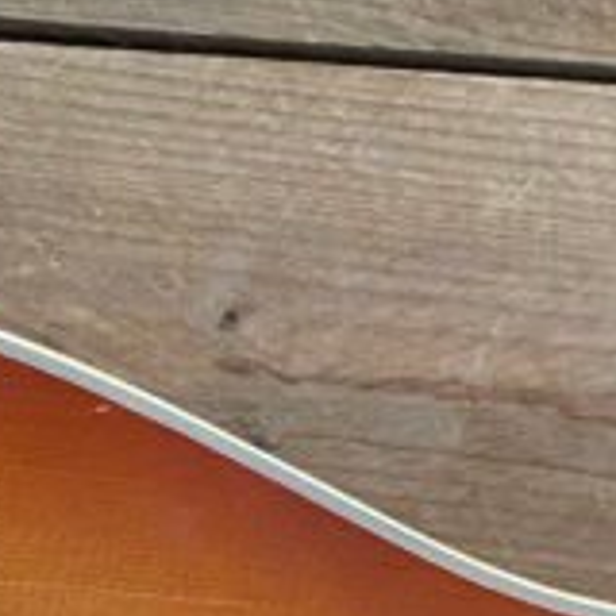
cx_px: 866
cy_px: 1155
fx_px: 2960
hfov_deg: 11.5
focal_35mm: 147
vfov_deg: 11.0
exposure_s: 1/60
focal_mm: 4.25
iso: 320
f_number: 1.8
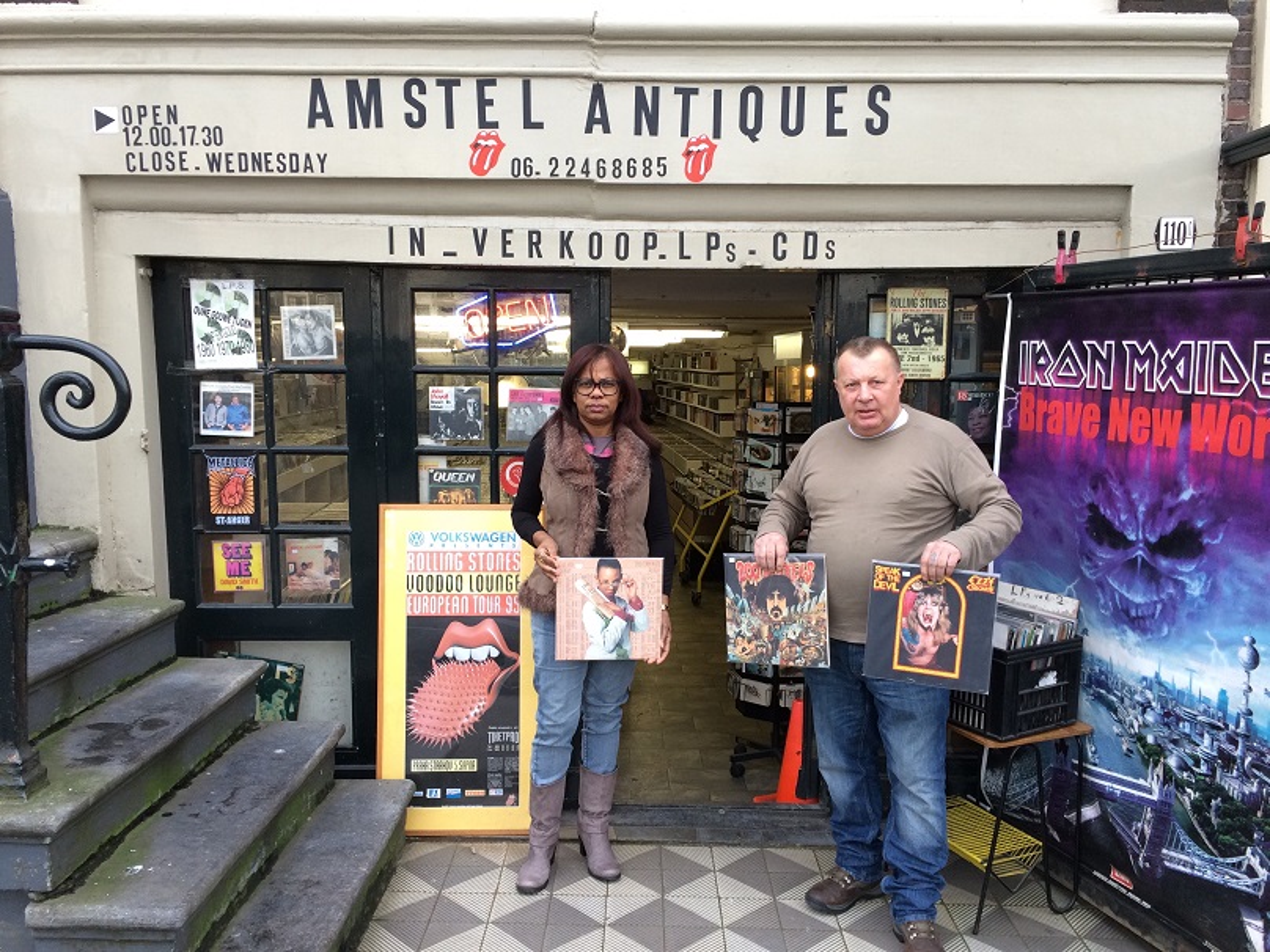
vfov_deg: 48.2
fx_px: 1064
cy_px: 476
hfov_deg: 61.7
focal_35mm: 29
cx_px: 635
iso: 64
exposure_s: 1/120
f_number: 2.2
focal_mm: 4.15
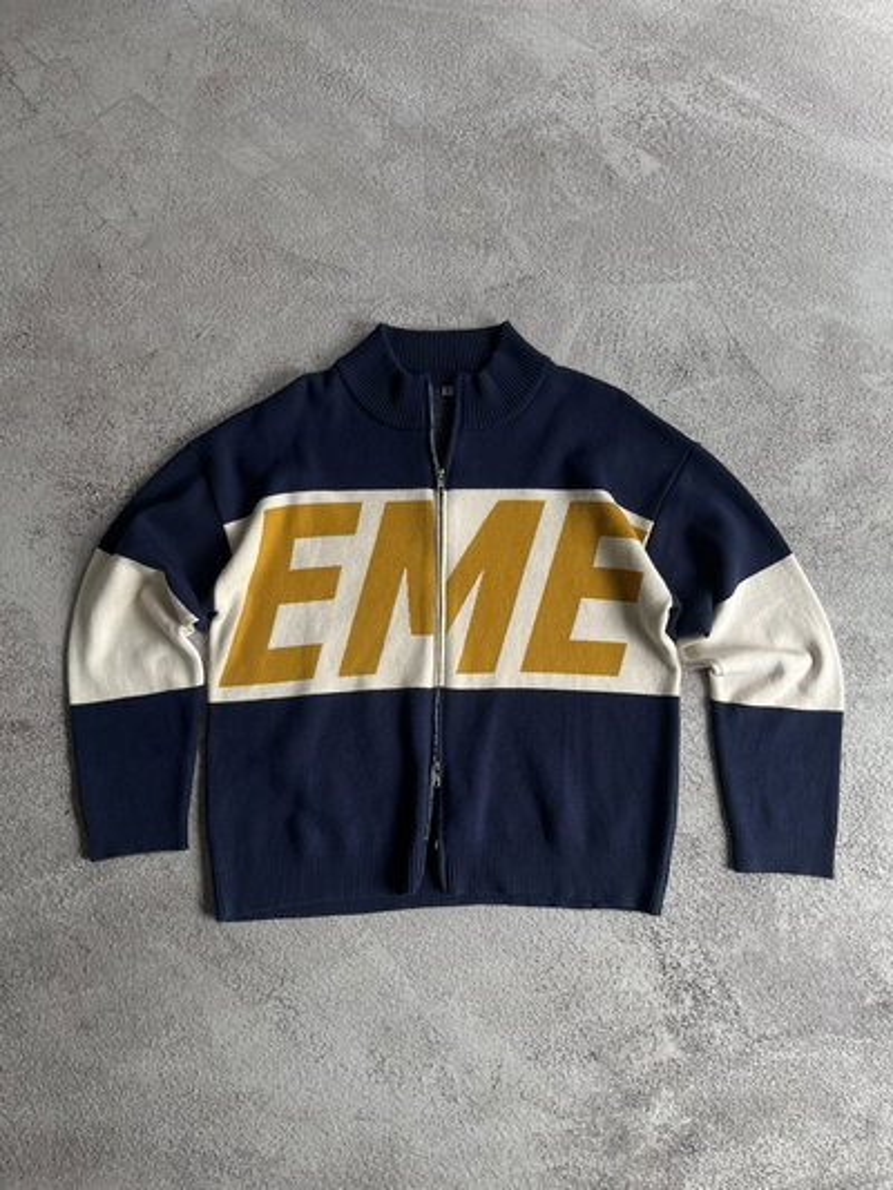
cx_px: 446
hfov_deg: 53.1
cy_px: 595
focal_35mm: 26
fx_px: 894
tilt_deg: -83.9
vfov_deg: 67.3
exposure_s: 1/224
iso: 40
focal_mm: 5.1
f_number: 1.6
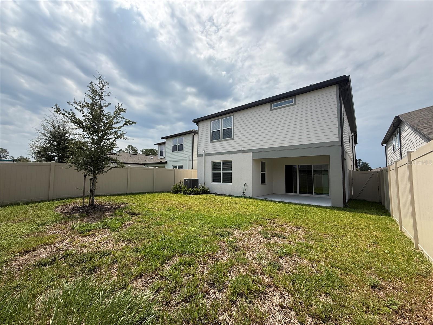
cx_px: 216
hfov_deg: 102.1
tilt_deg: +4.4
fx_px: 175
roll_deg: -1.1
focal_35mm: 14
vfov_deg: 85.7
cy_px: 162
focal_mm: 2.22
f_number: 2.2
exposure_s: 1/2976
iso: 50
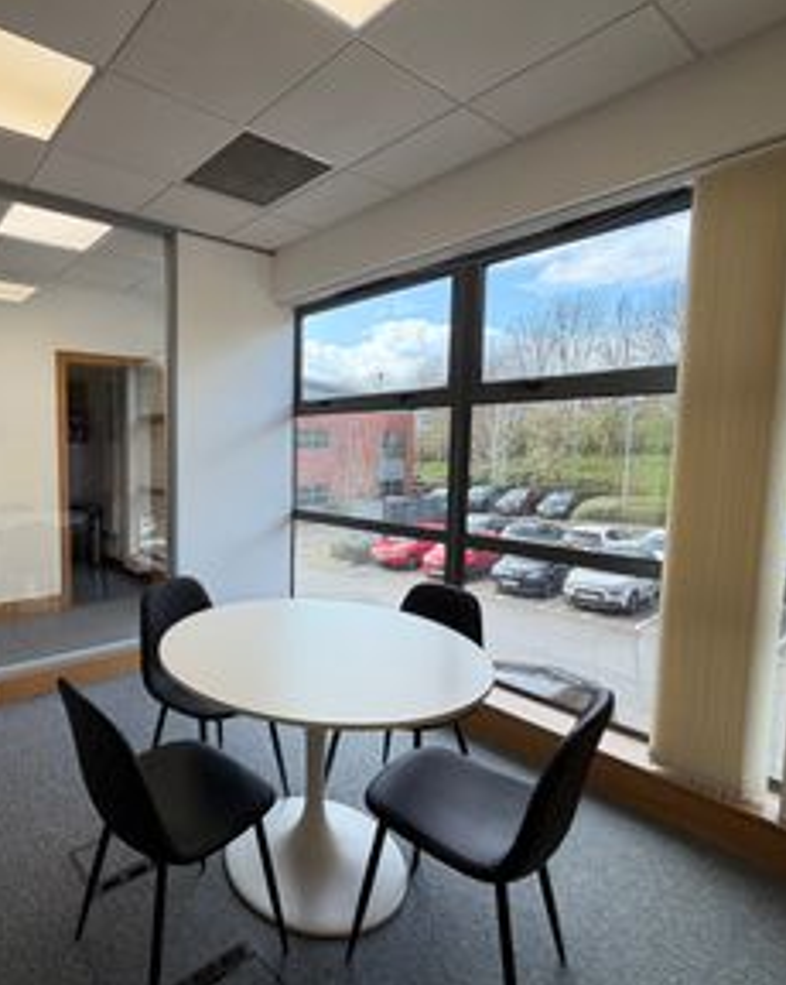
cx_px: 226
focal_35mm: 19
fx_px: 553
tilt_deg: -4.4
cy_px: 496
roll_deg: +0.3
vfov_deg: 83.3
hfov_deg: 67.6
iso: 50
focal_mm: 2.22
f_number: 2.2
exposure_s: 1/100
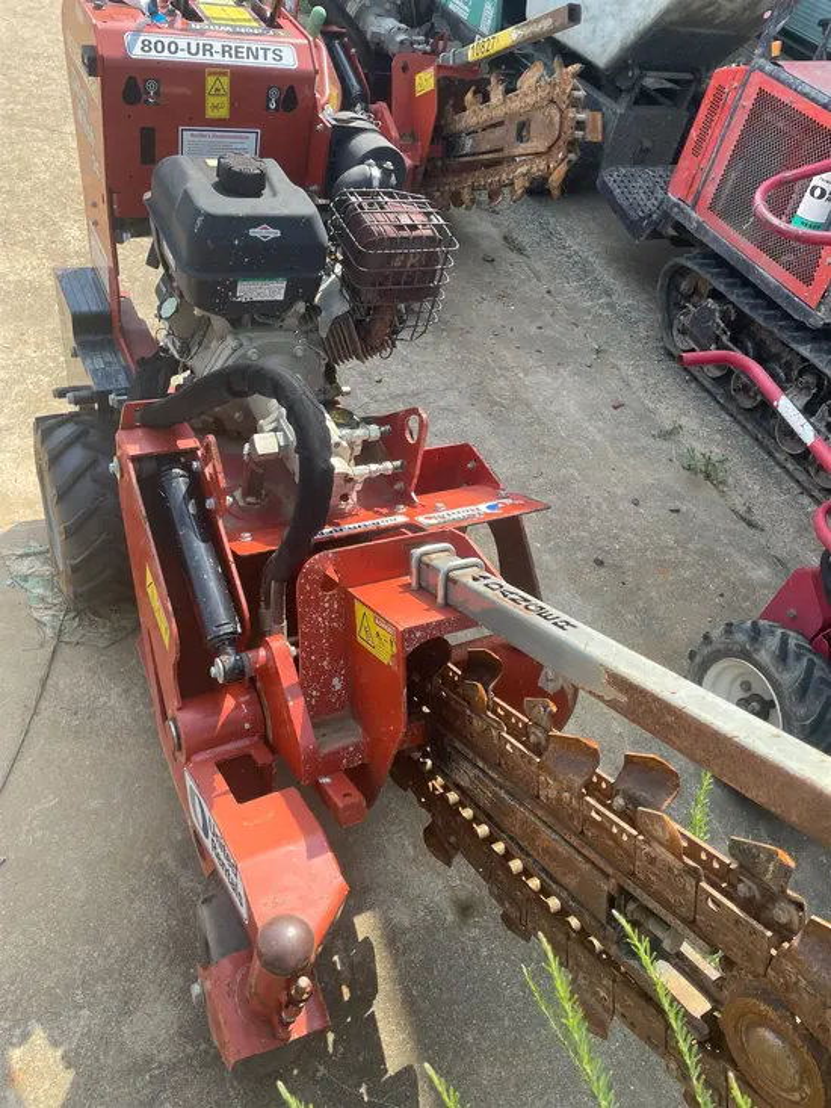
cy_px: 554
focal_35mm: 26
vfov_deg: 67.3
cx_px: 416
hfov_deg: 53.1
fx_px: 832
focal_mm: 4.2
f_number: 1.6
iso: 32
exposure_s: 1/882
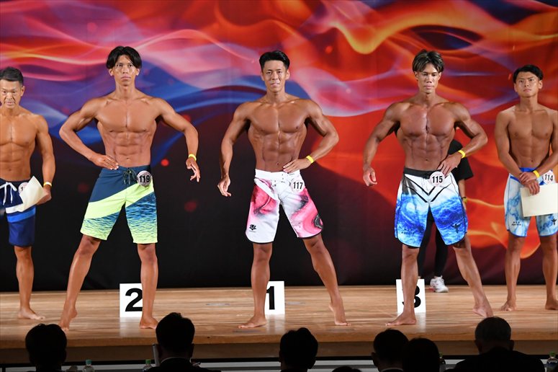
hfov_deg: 11.8
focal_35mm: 174
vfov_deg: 7.9
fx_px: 2696
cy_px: 186
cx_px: 279
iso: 3200
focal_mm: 116
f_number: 5.6
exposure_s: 1/400
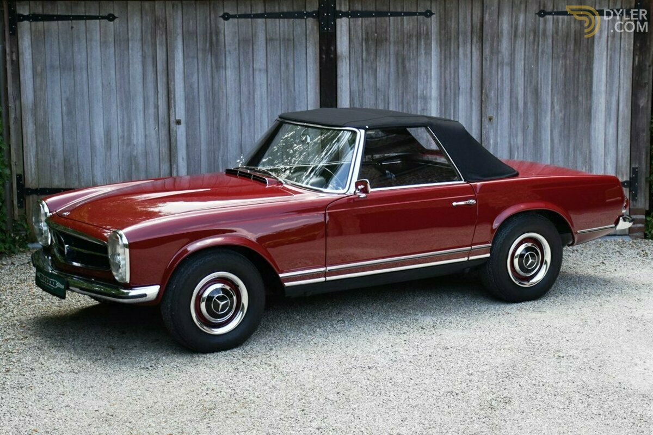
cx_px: 326
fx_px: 816
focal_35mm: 45
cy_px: 218
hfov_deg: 43.6
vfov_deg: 29.9
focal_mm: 30
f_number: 4
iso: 400
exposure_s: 1/250
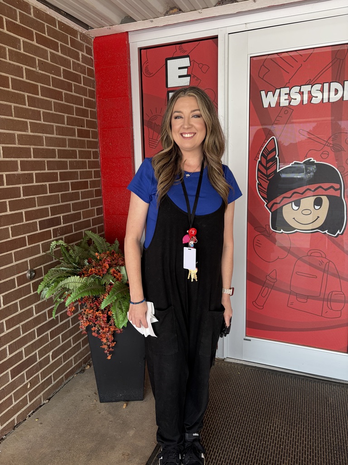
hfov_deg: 53.1
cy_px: 232
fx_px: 349
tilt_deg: -10.7
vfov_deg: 67.3
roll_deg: +1.8
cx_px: 174
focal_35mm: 26
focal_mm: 5.96
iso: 40
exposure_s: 1/317
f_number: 1.6
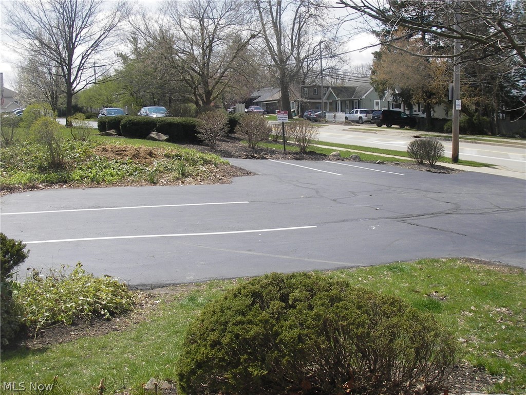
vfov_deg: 37.7
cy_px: 198
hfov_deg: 49.0
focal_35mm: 38
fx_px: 577
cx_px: 263
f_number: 6.6
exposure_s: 1/160
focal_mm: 6.3
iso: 50
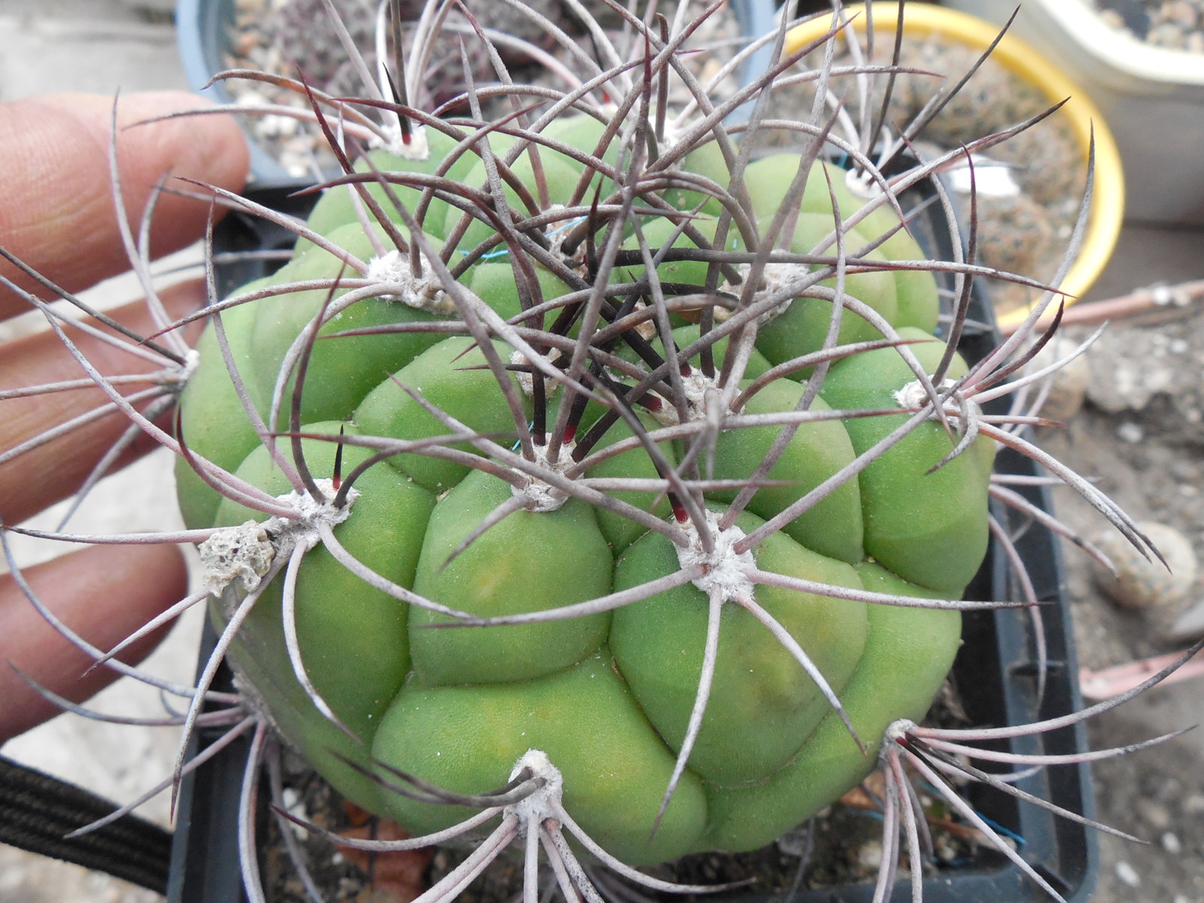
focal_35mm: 31
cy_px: 452
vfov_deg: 45.4
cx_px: 602
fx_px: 1078
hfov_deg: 58.4
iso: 400
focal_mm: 5.6
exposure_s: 1/25
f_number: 3.6
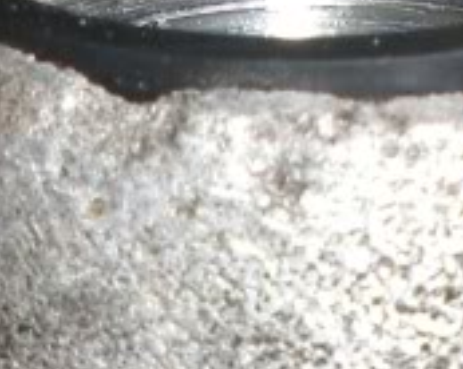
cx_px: 203
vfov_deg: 6.9
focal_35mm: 220
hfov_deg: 8.8
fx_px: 3011
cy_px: 604
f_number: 4.4
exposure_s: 1/60
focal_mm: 6.3
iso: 50
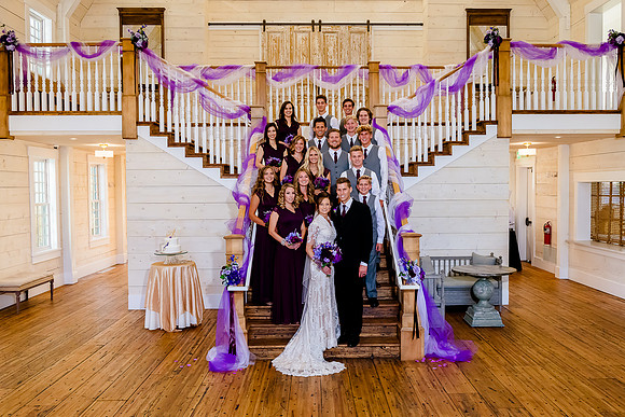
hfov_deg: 56.7
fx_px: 579
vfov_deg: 39.6
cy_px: 209
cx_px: 325
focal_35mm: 33
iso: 2500
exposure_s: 1/200
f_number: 6.3
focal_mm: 32
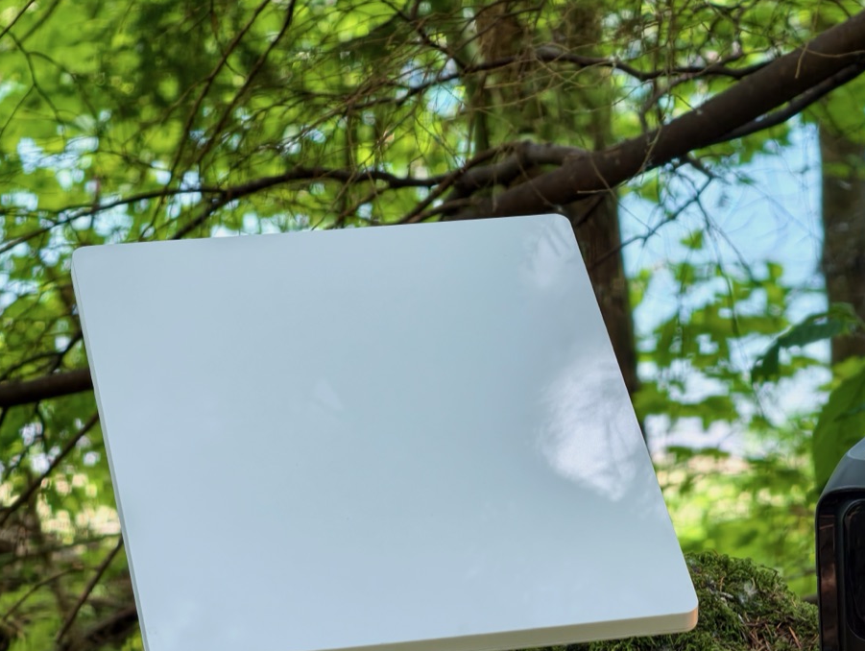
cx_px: 671
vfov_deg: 9.8
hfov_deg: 13.0
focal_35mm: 151
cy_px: 509
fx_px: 3778
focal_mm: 22.48
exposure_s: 1/100
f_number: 2.67
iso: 171
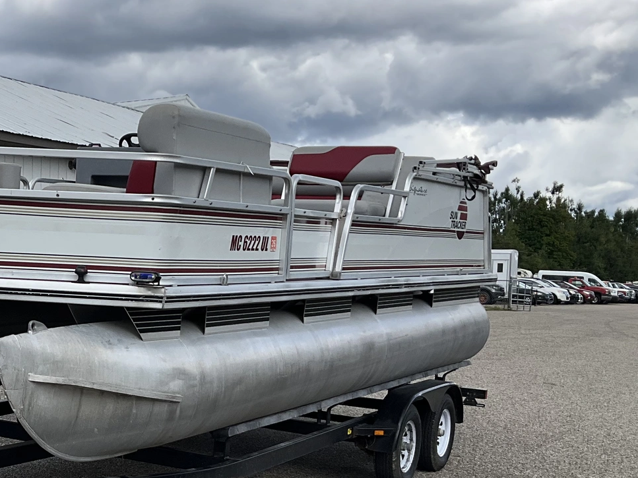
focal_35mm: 60
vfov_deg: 24.2
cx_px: 48
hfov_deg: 30.6
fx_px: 1106
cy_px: 351
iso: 25
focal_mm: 3
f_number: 1.8
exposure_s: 1/1577
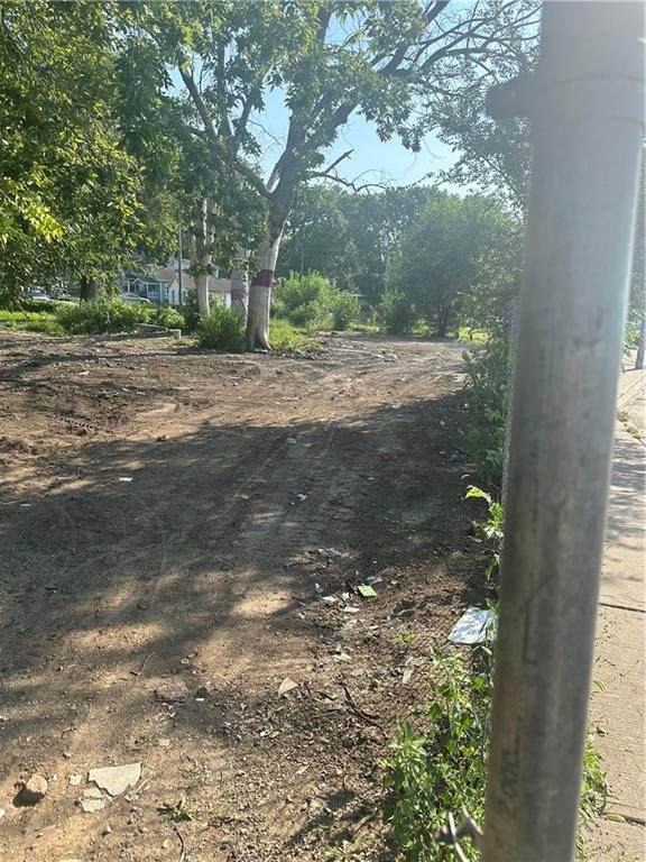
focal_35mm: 24
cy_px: 431
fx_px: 597
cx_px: 323
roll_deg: -4.2
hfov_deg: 56.8
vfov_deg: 71.6
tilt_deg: -10.3
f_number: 1.78
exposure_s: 1/1721
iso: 80
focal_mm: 6.86
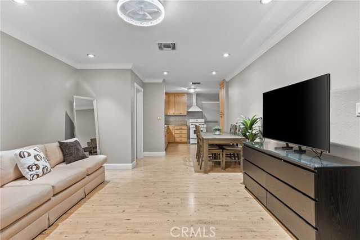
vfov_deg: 67.4
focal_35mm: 18
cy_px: 120
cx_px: 180
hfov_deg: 90.0
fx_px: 180
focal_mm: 12
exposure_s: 1/1.25
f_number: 9
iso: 400
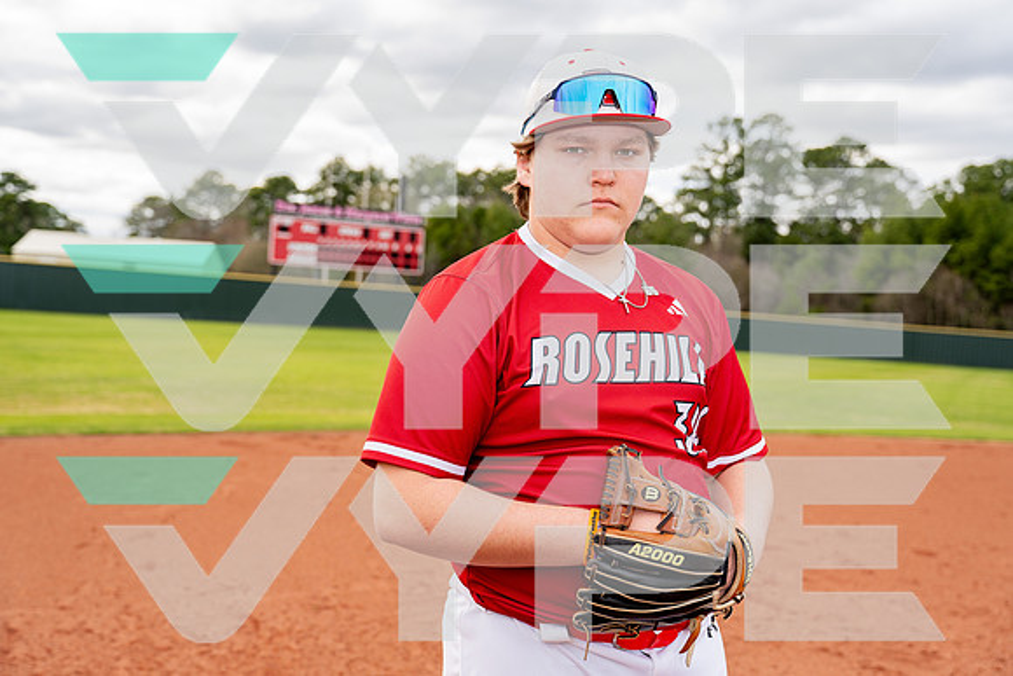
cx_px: 506
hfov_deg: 43.6
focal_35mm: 45
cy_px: 338
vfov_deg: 29.9
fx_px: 1266
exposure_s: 1/250
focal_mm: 45
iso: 100
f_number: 4
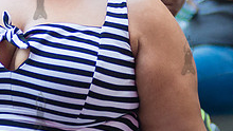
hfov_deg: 6.9
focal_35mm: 313
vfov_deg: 3.9
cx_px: 97
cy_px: -2
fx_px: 1935
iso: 2000
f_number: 2.8
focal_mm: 80
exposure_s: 1/320
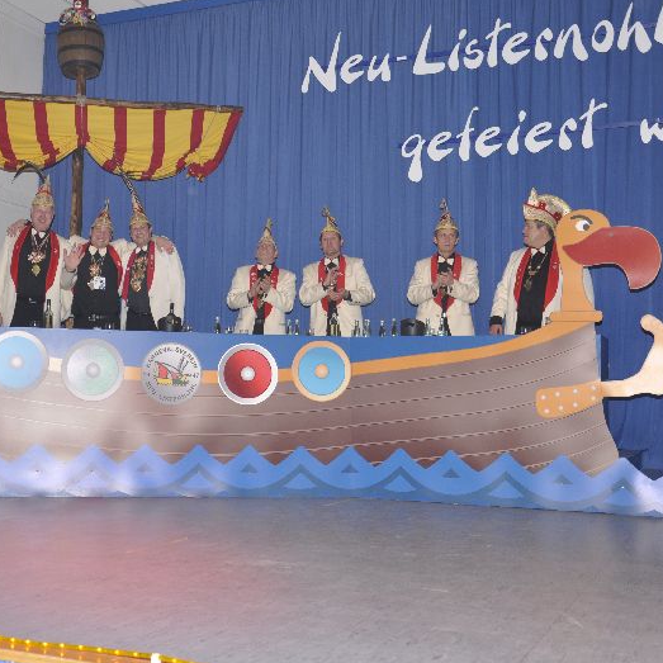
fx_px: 1054
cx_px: 228
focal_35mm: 49
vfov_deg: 34.9
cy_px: 330
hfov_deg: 34.6
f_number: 5
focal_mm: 25
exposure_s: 1/60
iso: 400
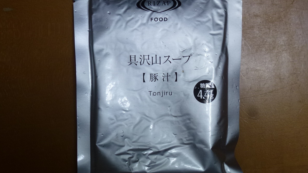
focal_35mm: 54
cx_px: 153
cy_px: 96
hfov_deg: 38.5
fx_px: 441
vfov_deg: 22.2
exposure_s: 1/80
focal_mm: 8.7
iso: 200
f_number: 4.1
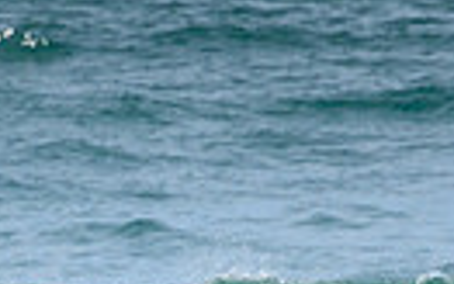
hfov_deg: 0.6
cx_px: 17
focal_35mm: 3600
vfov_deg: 0.4
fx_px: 44562
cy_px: 667
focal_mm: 800
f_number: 11
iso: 900
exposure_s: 1/2000
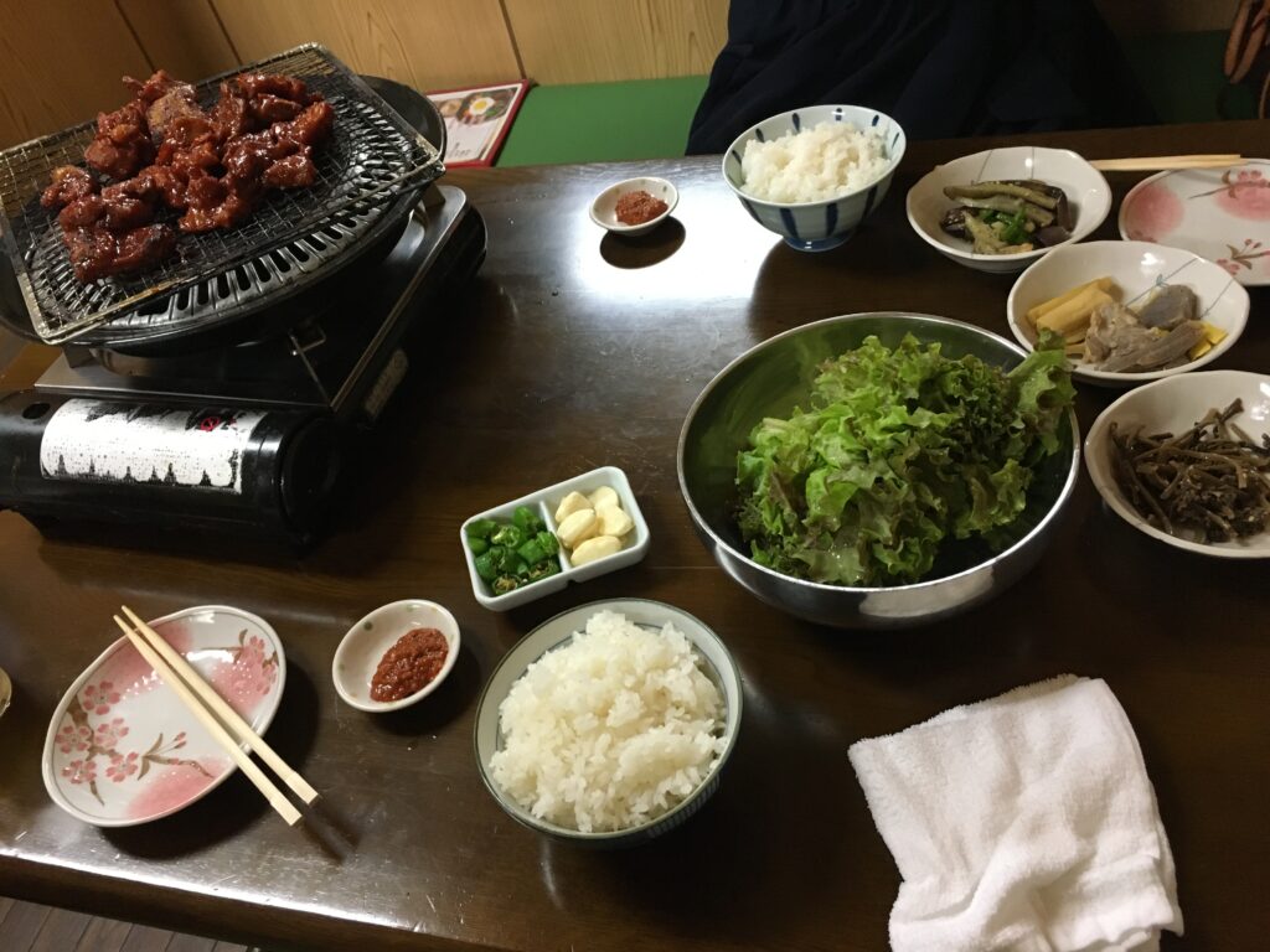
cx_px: 635
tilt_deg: -44.7
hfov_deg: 61.7
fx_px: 1064
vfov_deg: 48.2
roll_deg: +16.1
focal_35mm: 29
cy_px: 476
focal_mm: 4.15
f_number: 2.2
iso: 200
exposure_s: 1/30
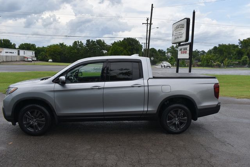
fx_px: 188
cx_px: 125
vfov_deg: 48.0
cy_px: 84
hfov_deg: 67.4
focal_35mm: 27
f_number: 8
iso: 200
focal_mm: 18
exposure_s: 1/250
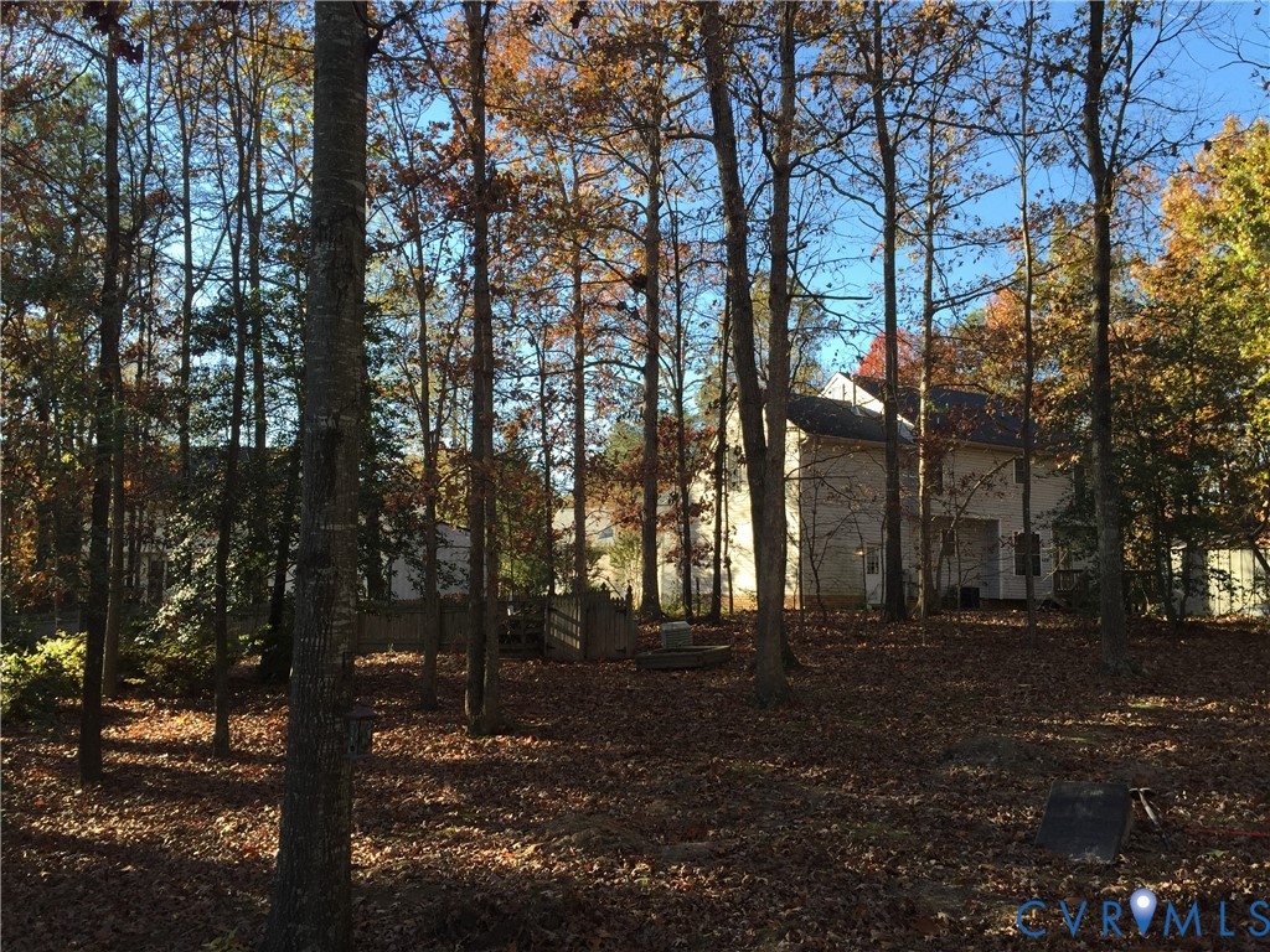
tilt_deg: +6.3
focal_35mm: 29
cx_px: 635
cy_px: 476
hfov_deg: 61.7
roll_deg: -1.7
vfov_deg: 48.2
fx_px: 1064
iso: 32
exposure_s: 1/471
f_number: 2.2
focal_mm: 4.15
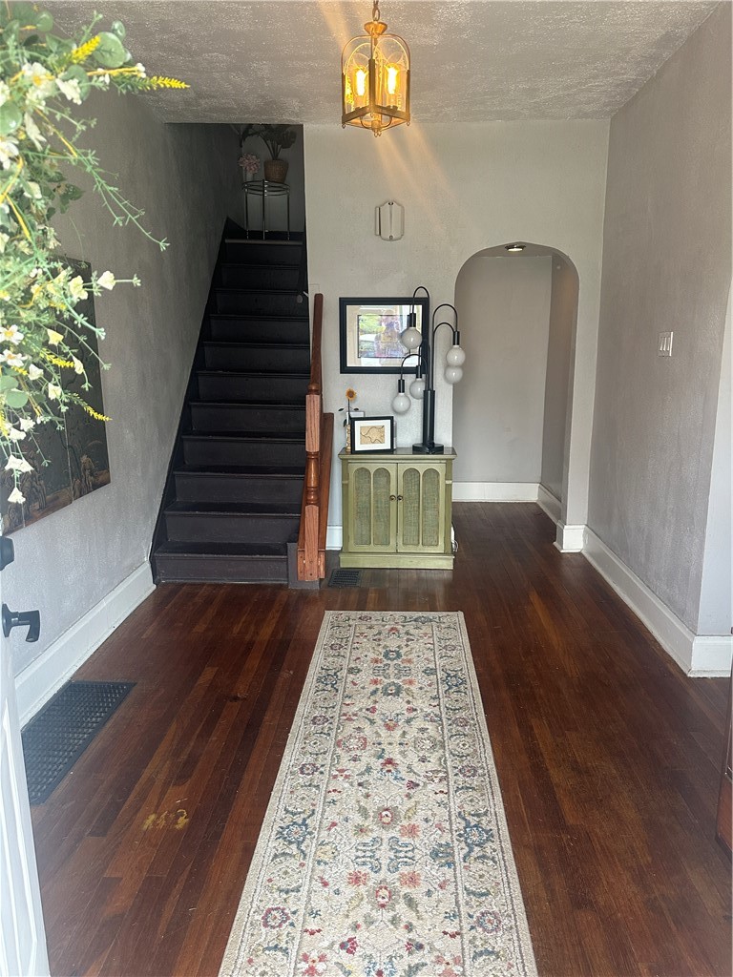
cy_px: 488
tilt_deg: -12.5
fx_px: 678
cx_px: 366
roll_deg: -0.3
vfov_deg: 71.6
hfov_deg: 56.8
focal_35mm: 24
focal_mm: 6.86
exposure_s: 1/120
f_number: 1.78
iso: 200
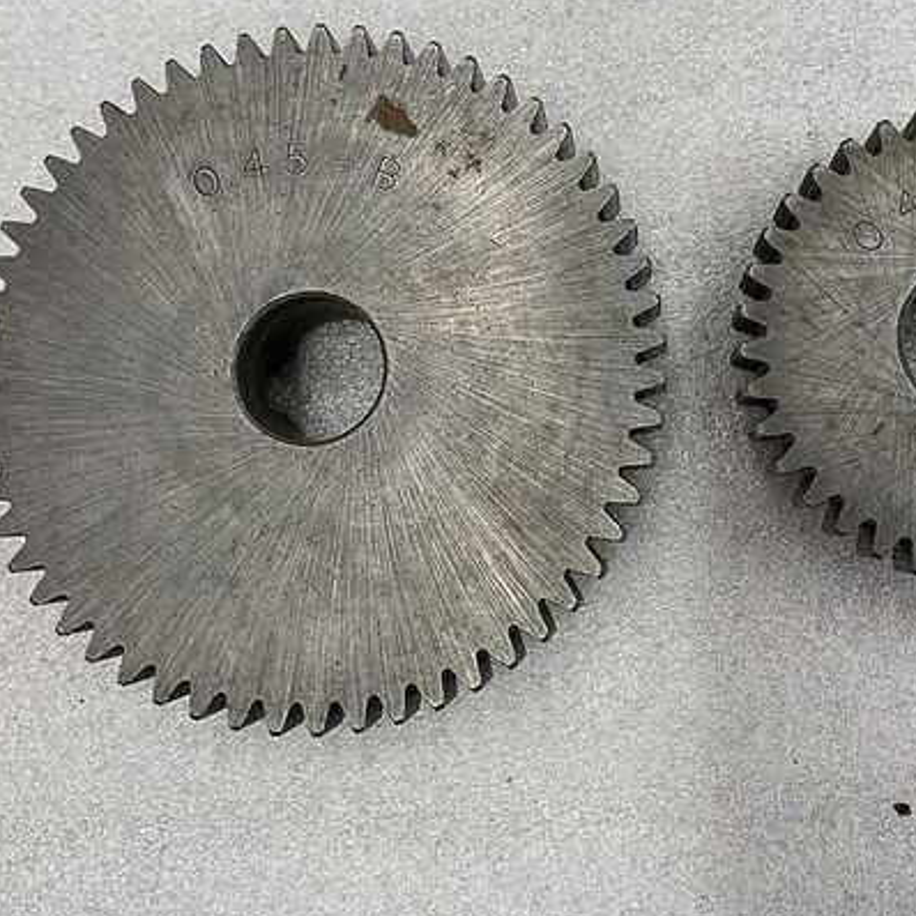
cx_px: 601
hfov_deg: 44.4
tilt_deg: -83.1
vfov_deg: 44.7
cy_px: 377
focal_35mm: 37
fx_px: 1108
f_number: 1.8
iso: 100
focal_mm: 4.25
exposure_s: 1/76
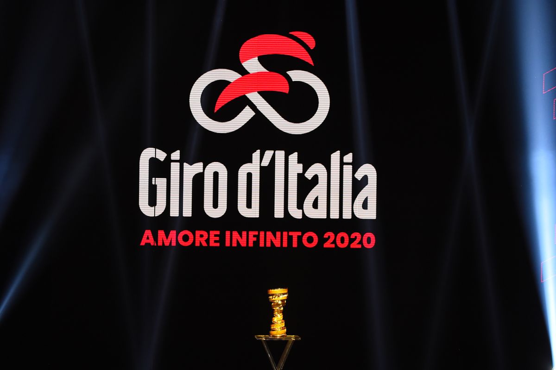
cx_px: 278
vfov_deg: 10.2
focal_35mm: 135
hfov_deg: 15.2
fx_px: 2084
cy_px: 185
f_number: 5
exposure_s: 1/250
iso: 4000
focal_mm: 135
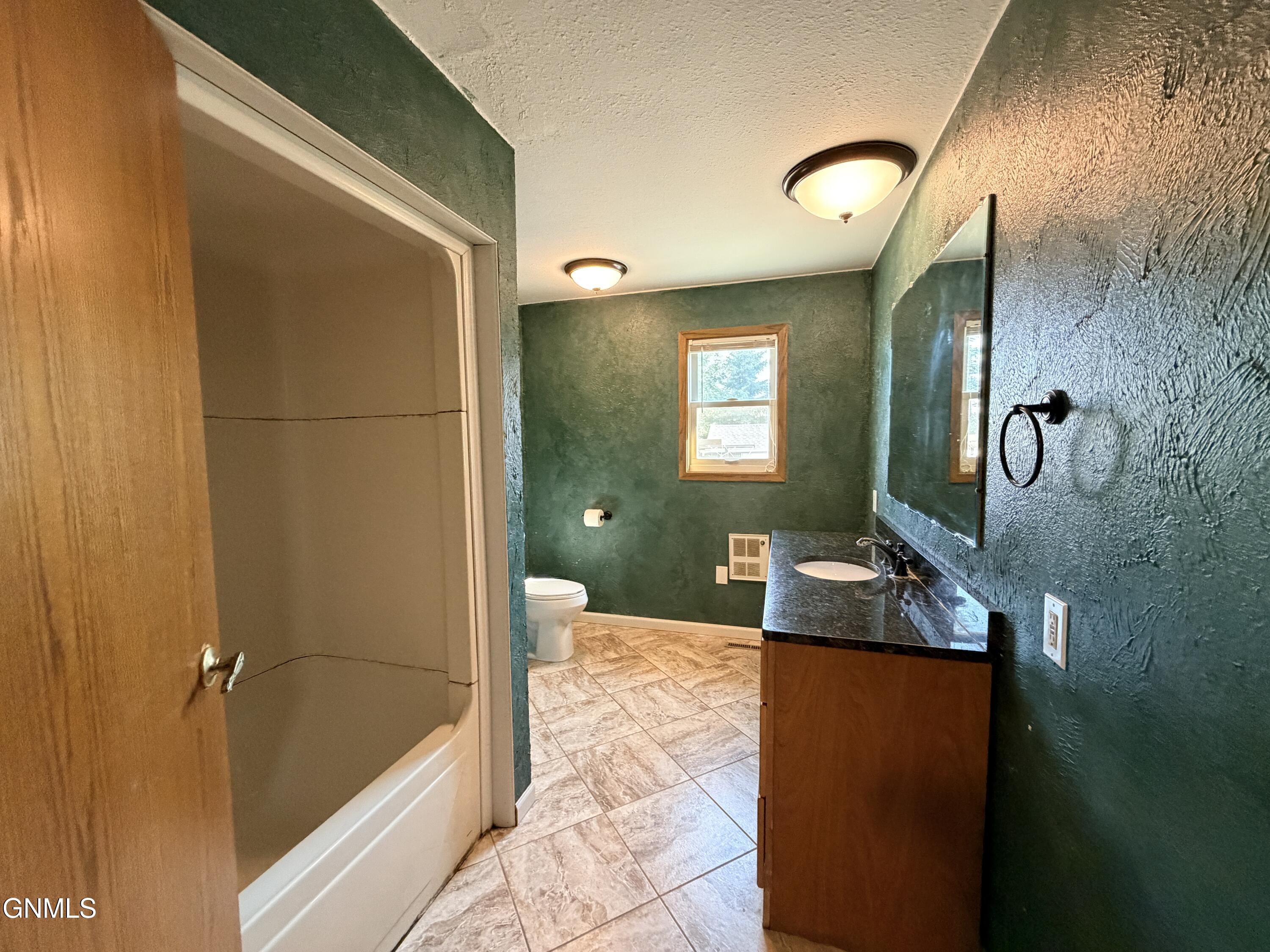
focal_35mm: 14
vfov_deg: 85.7
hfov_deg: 102.1
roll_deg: +1.1
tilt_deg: -3.4
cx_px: 635
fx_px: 514
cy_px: 476
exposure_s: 1/60
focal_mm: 2.22
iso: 640
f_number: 2.2
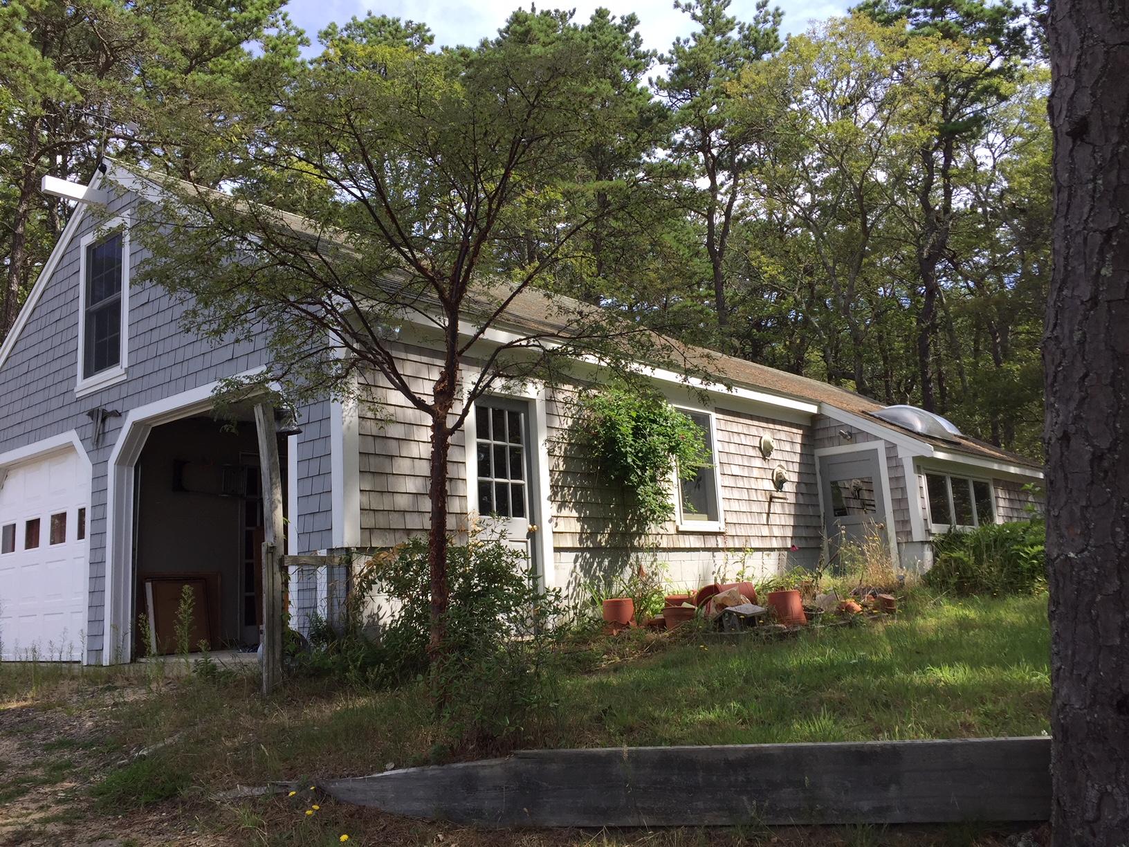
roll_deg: +1.3
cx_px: 564
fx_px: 946
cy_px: 424
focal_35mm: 29
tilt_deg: +11.2
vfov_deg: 48.2
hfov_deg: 61.7
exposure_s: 1/706
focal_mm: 4.15
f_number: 2.2
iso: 32
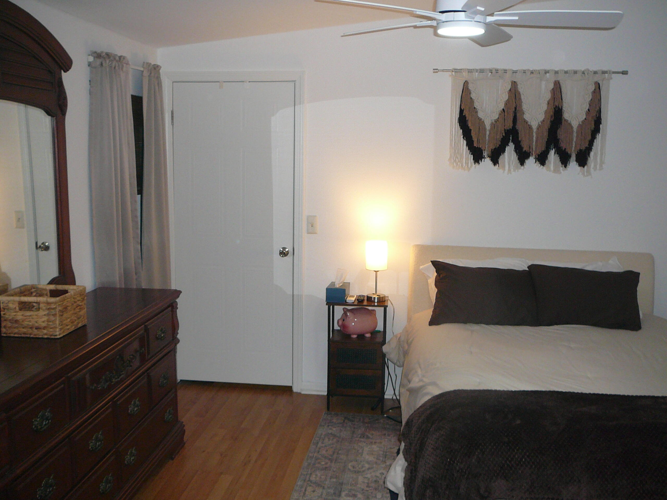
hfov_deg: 52.6
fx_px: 674
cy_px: 250
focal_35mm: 35
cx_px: 334
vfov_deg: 40.7
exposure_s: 1/30
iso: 160
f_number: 2.8
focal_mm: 5.2
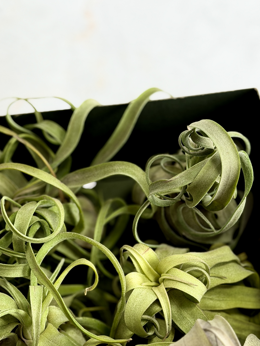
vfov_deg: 25.7
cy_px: 262
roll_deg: +1.7
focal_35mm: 75
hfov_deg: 19.6
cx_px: 129
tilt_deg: -28.6
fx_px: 751
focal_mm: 6.76
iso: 80
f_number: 1.78
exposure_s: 1/121
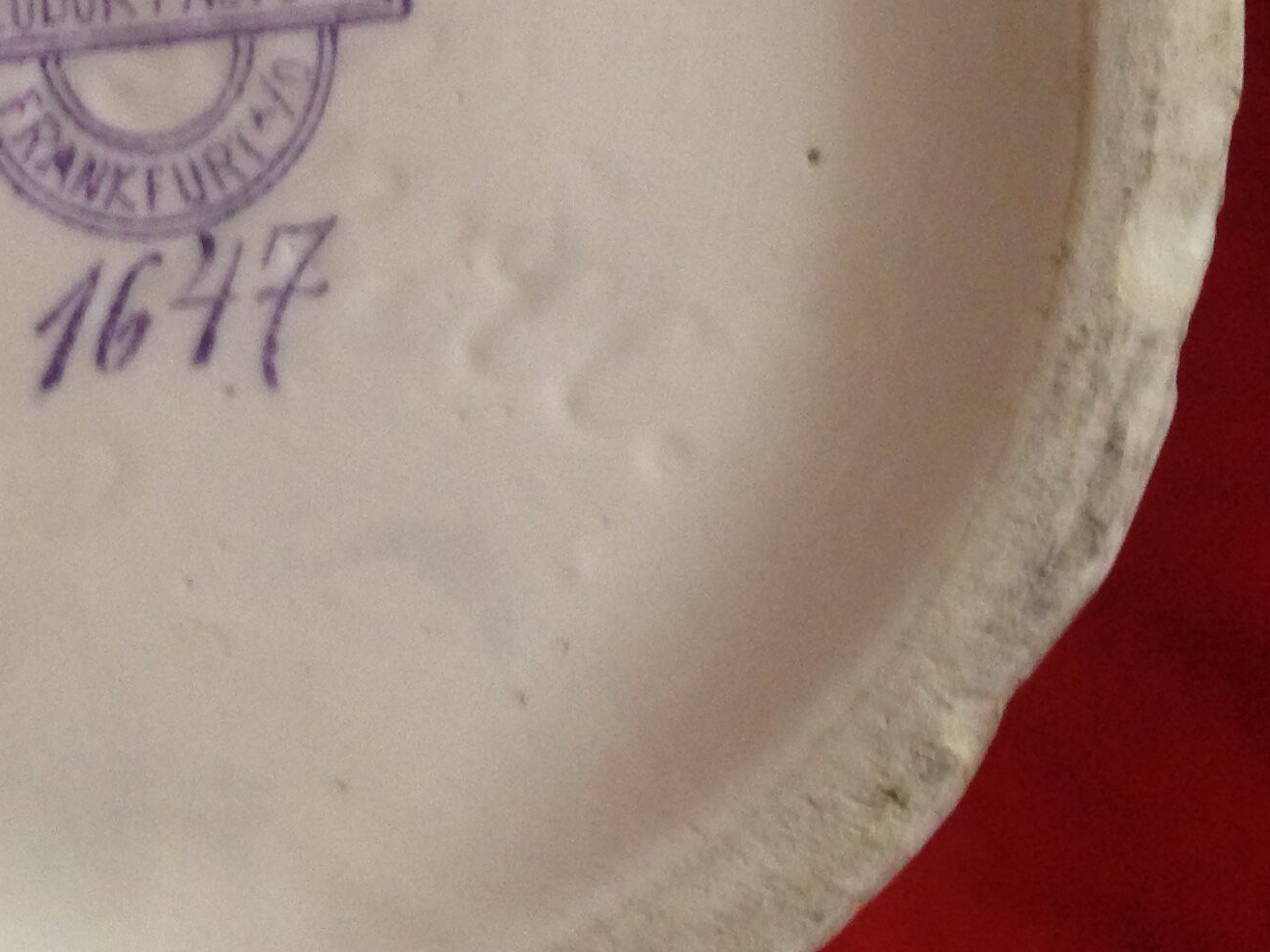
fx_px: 3008
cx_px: 66
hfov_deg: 23.1
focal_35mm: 82
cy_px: 62
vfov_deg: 17.7
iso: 160
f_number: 2.4
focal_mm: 4.12
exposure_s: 1/20
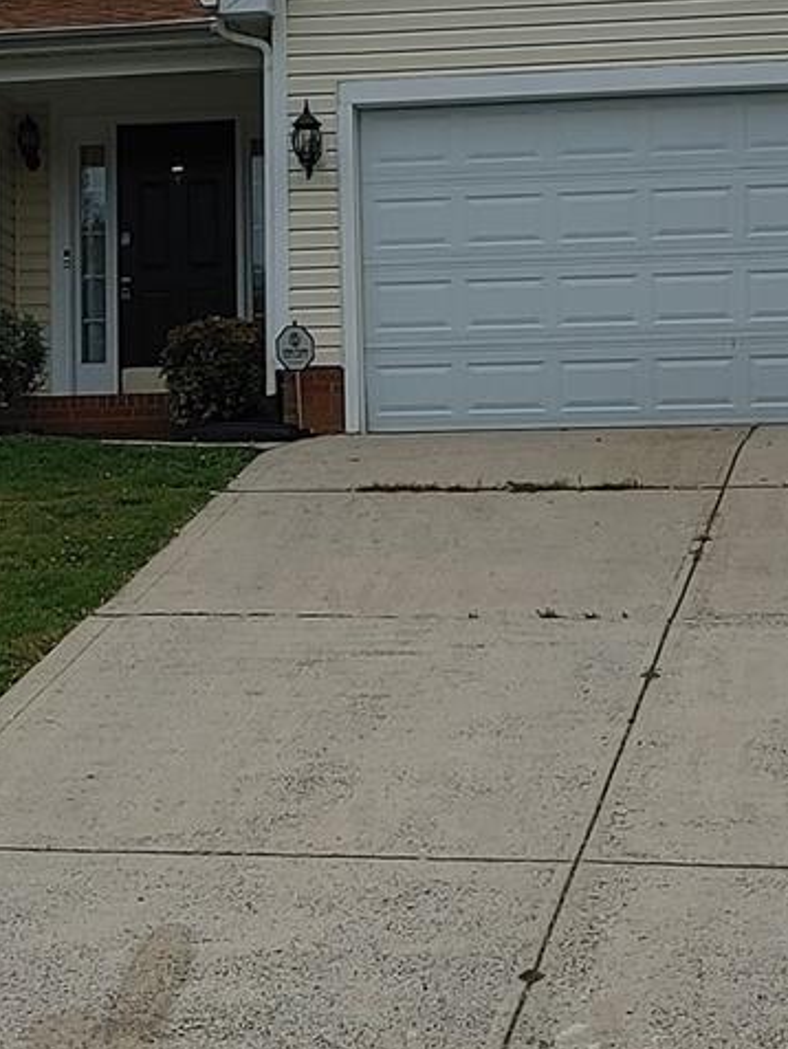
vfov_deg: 17.0
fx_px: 3519
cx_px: 169
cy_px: 431
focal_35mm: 116
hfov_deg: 12.7
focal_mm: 4.81
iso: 50
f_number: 1.8
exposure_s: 1/2703
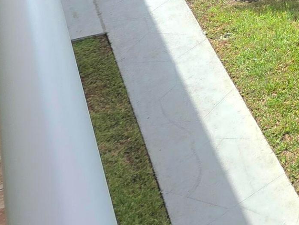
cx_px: 491
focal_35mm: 95
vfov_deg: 13.7
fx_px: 821
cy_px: -199
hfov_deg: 17.7
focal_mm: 5.4
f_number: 1.8
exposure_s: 1/5000
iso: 80
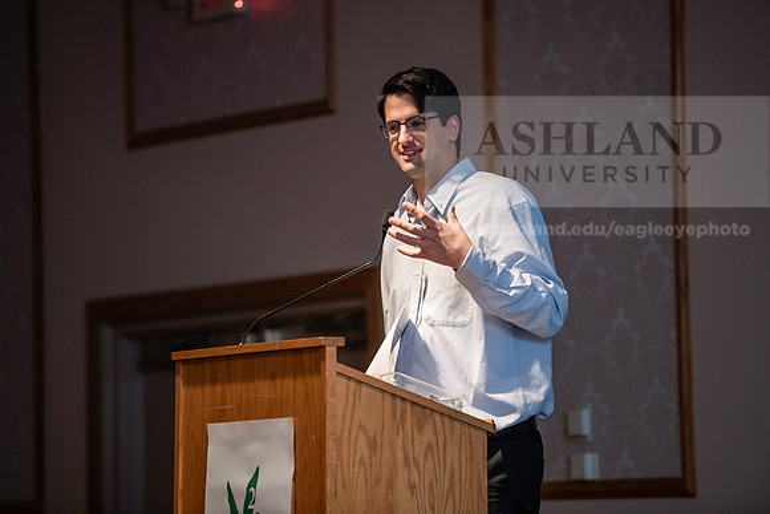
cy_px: 257
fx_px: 4279
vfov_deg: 6.9
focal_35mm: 200
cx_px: 385
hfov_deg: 10.3
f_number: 3.2
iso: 3200
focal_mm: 200
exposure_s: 1/200
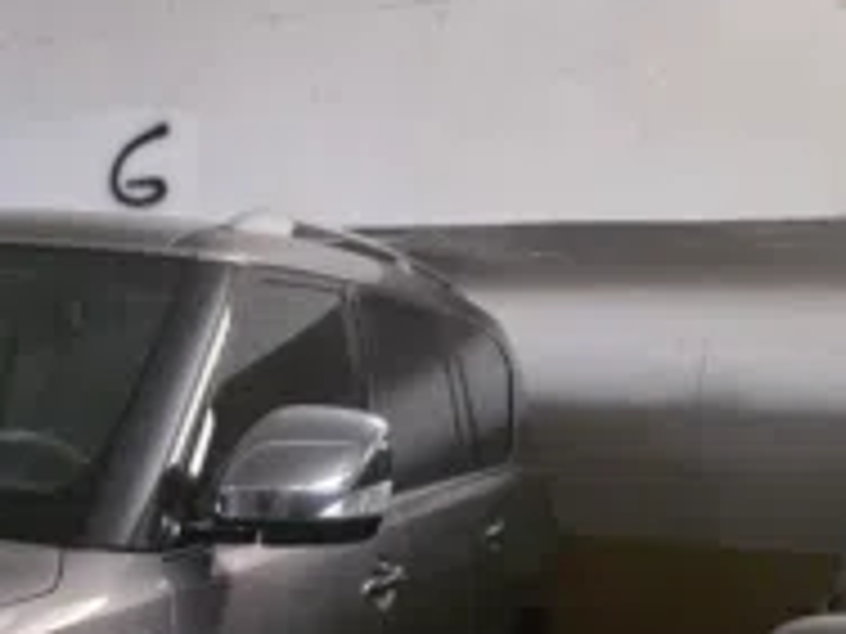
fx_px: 1198
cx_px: 126
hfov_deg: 37.0
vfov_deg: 27.7
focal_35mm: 49
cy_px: 652
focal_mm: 6.3
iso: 2500
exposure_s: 1/100
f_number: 1.7
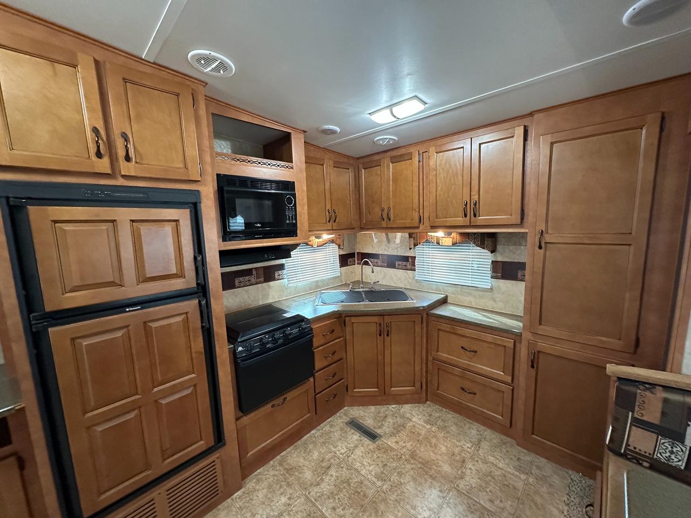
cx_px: 346
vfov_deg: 85.7
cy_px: 259
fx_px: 279
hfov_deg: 102.1
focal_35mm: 14
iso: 640
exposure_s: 1/60
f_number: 2.2
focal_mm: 2.22
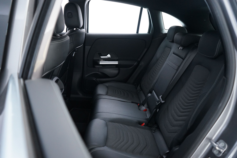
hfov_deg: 63.7
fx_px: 191
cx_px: 118
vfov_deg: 45.0
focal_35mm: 29
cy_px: 79
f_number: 3.5
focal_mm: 29
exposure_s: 1/5
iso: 2500
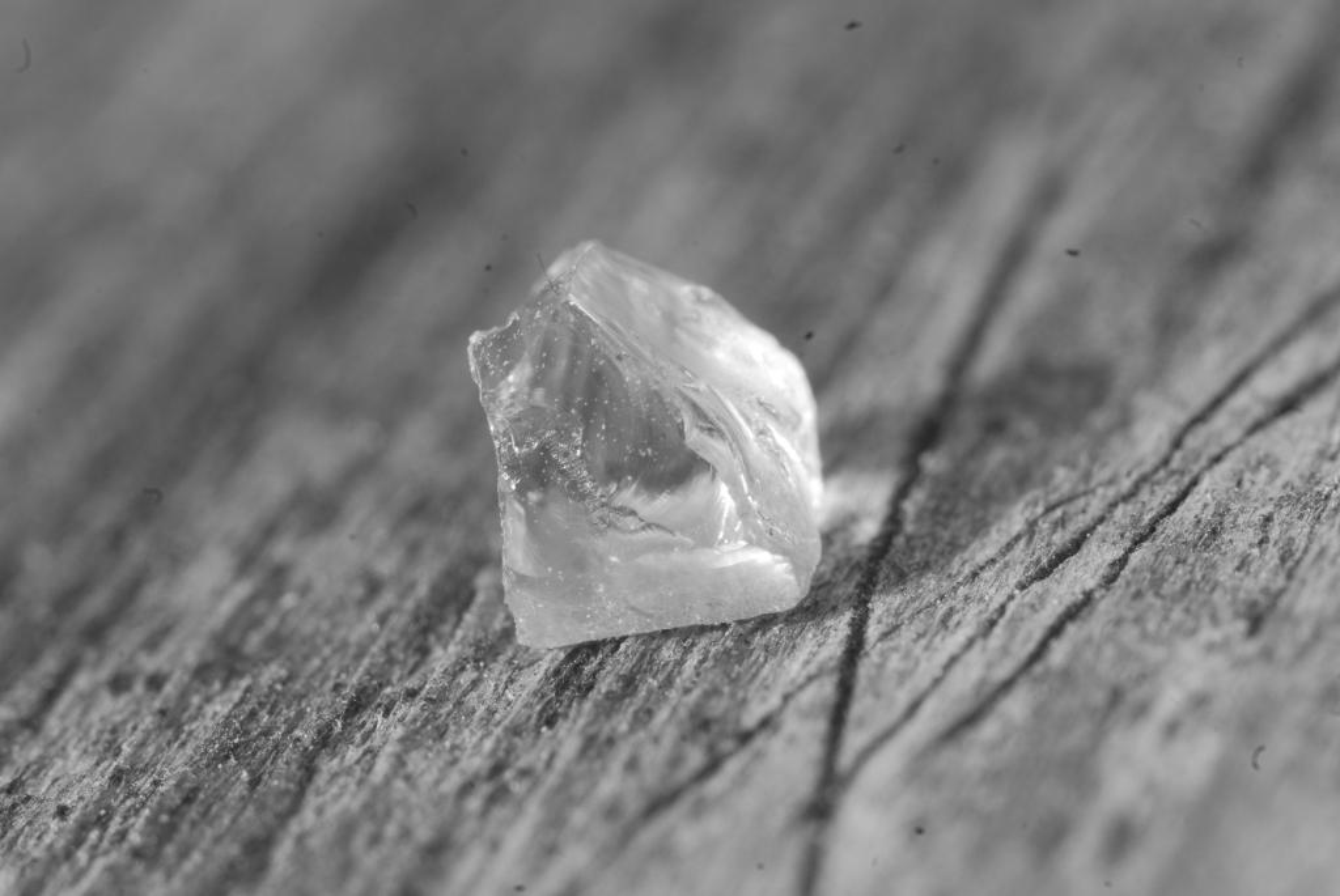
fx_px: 2794
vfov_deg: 18.2
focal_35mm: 75
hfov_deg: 27.0
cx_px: 670
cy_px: 448
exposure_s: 1/60
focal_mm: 50
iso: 320
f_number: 1.8
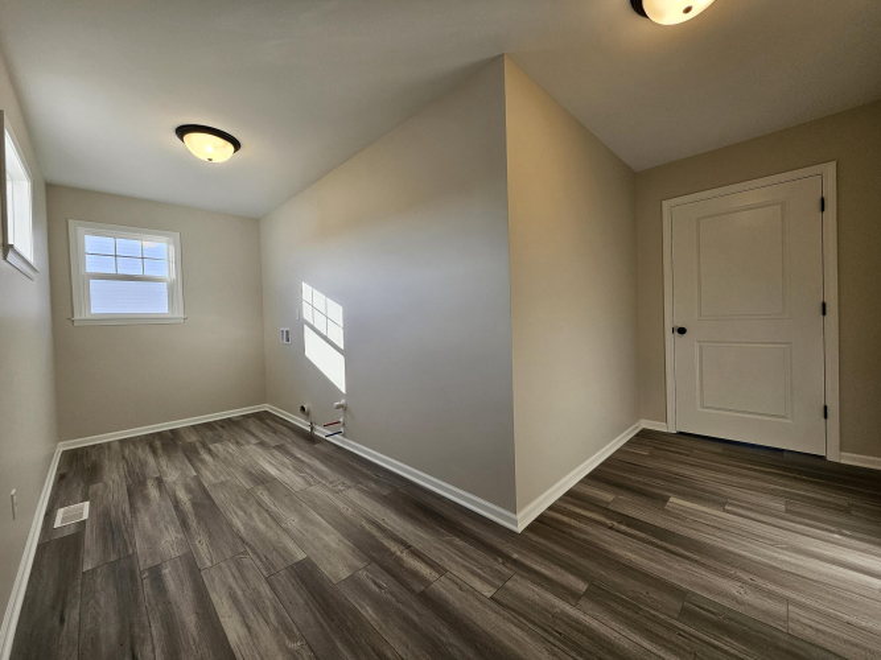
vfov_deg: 89.9
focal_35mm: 13
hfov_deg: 106.2
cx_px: 440
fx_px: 331
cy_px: 330
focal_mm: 1.74
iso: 40
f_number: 2.2
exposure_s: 1/120
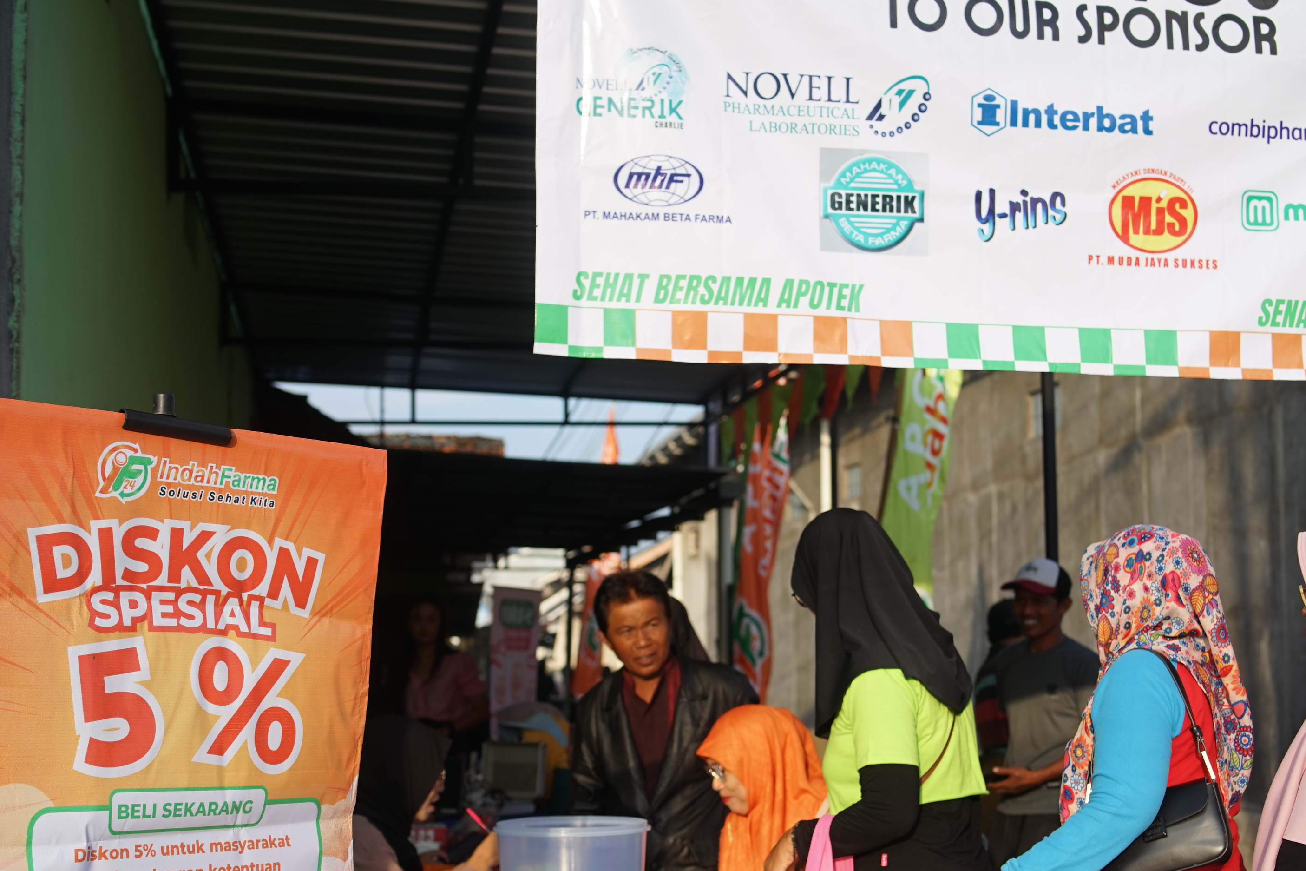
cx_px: 700
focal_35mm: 49
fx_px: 1777
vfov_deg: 27.4
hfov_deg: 40.3
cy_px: 574
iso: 100
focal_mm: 35
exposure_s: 1/640
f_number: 3.2
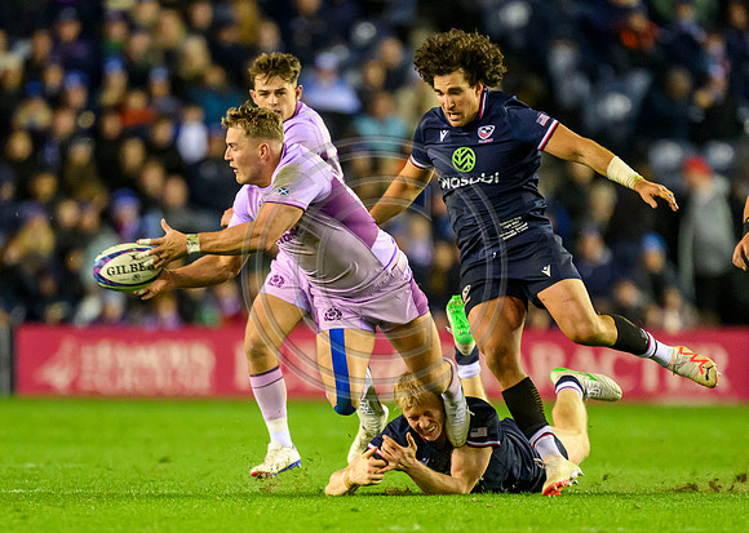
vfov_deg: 1.6
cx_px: 310
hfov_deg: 2.3
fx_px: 18671
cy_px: 340
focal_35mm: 879
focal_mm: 560
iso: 10000
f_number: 4
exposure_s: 1/1000
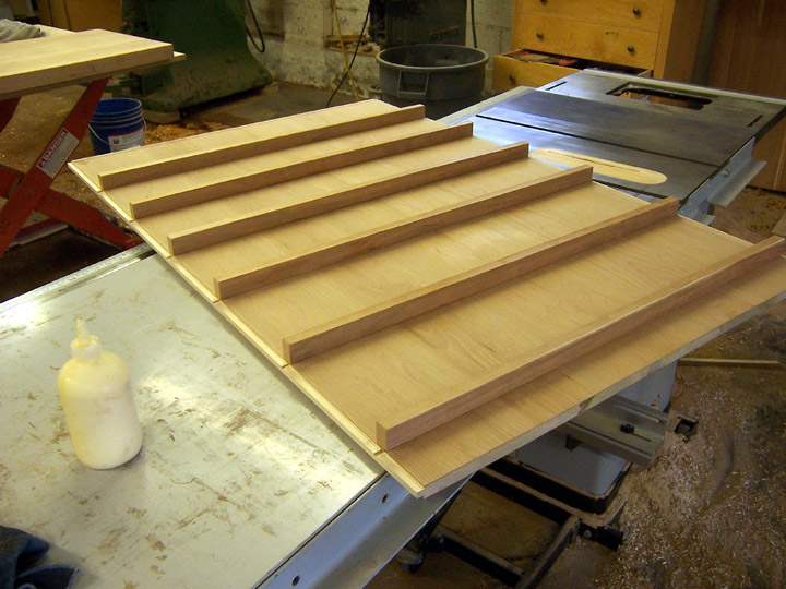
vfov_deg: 42.9
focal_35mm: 33
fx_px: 749
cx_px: 393
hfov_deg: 55.4
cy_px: 294
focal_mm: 5.5
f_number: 3.4
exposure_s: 1/20
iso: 140
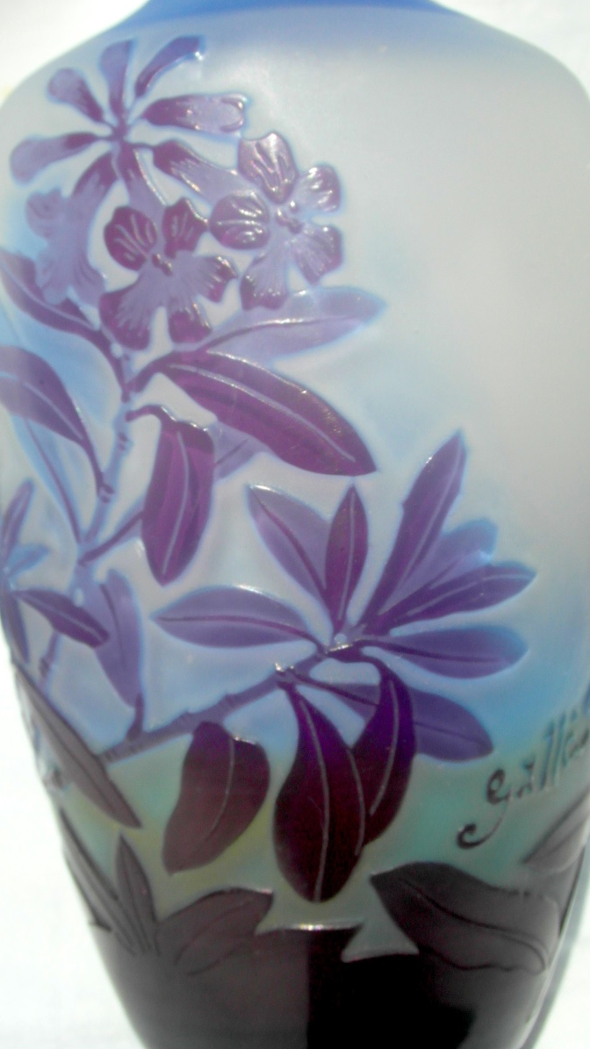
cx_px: 260
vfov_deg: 36.0
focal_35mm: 58
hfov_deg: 20.7
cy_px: 525
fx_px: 1613
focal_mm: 8.7
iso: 80
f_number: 6
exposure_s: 1/350
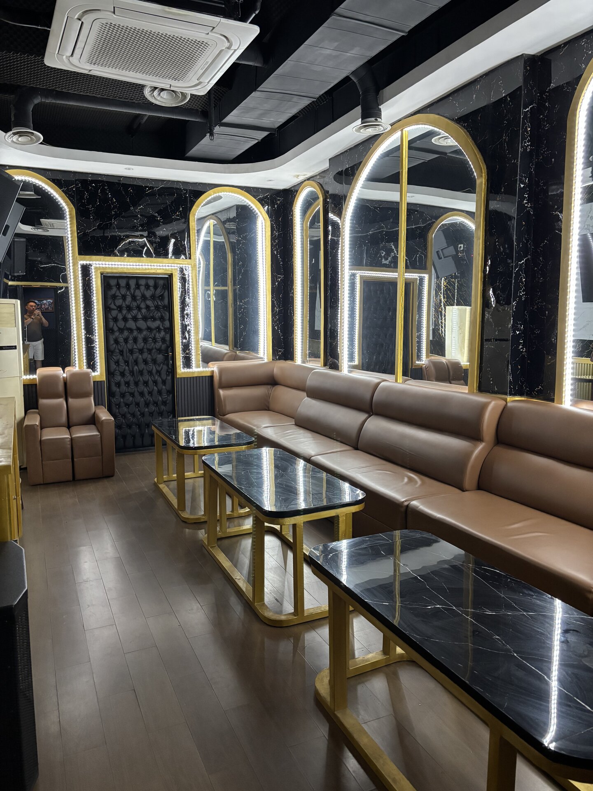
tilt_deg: -7.6
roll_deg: +0.0
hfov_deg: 53.1
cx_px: 296
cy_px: 396
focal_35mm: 26
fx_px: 594
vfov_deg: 67.3
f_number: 1.6
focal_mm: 5.96
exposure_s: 1/33
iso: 400
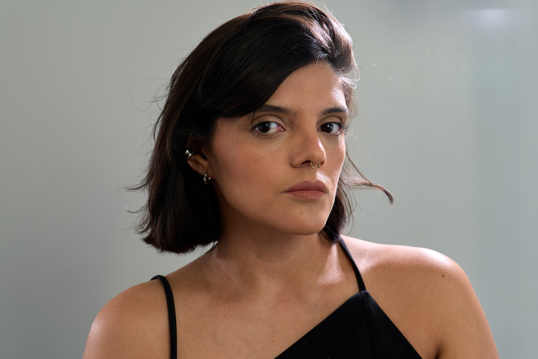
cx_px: 269
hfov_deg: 39.6
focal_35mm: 50
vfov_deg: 27.0
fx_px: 747
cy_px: 180
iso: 400
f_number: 5
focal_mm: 50
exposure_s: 1/100
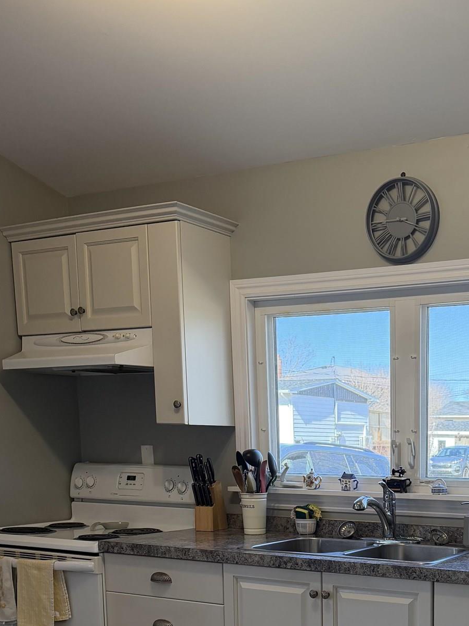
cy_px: 573
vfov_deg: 38.2
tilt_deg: -9.5
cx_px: 421
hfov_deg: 30.2
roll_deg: -0.8
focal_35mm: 46
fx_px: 831
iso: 200
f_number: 1.78
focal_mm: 6.76
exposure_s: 1/212
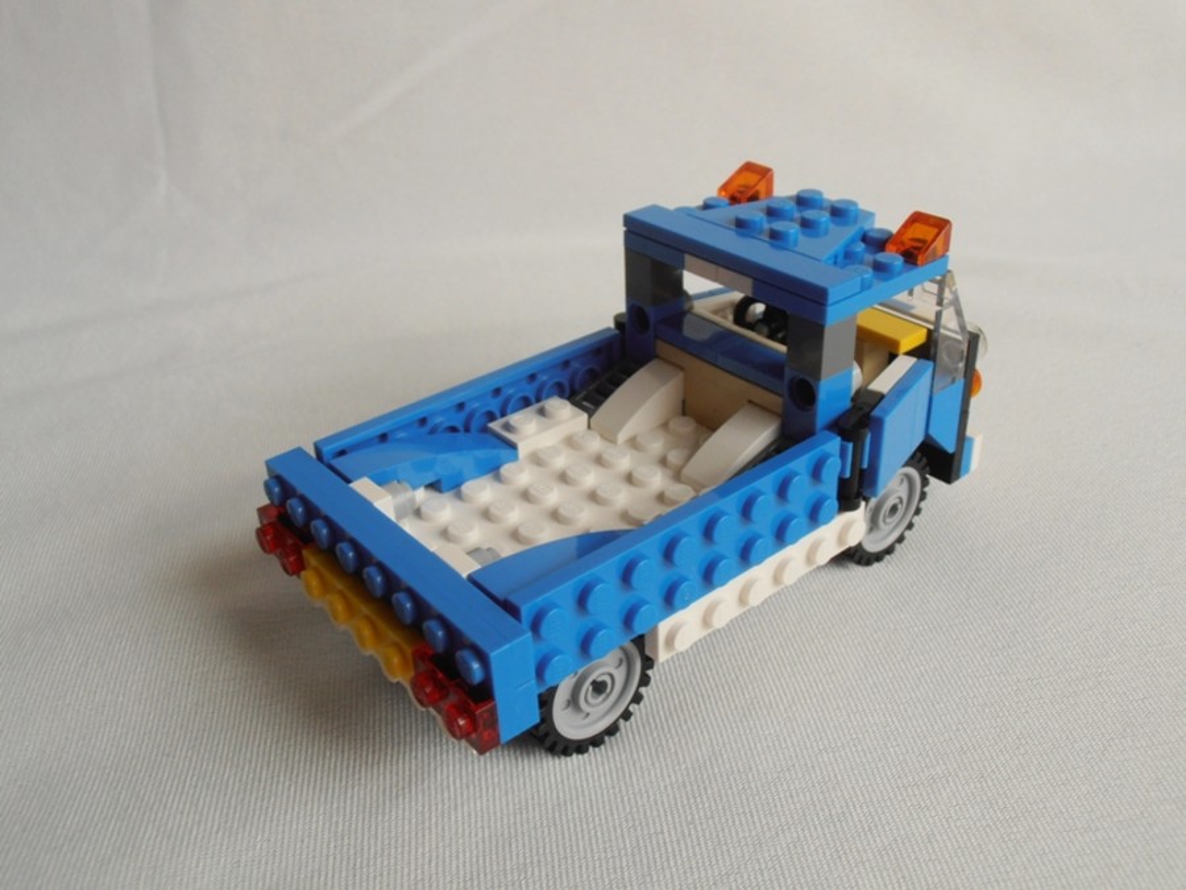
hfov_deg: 50.1
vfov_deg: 38.7
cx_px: 593
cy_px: 445
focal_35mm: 37
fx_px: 1268
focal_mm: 6.61
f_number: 3.9
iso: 80
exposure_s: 1/250
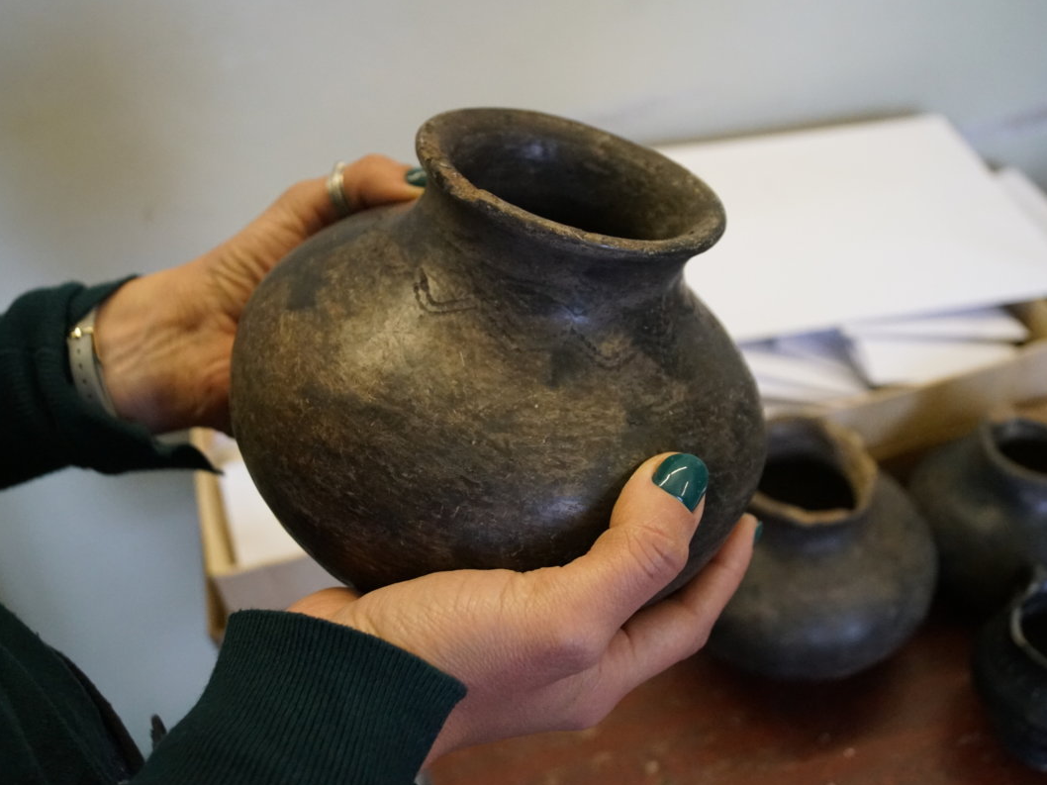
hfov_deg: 51.3
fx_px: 1089
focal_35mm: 36
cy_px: 393
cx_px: 495
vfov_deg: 39.6
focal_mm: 22
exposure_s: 1/125
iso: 3200
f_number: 4
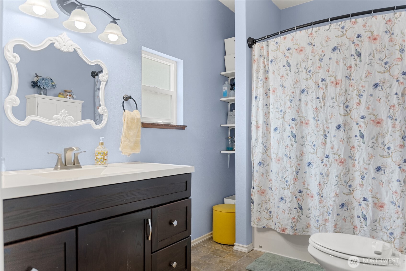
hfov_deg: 73.7
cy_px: 136
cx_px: 203
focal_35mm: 24
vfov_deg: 53.2
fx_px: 271
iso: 400
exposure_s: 1/15
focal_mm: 24
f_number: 2.8
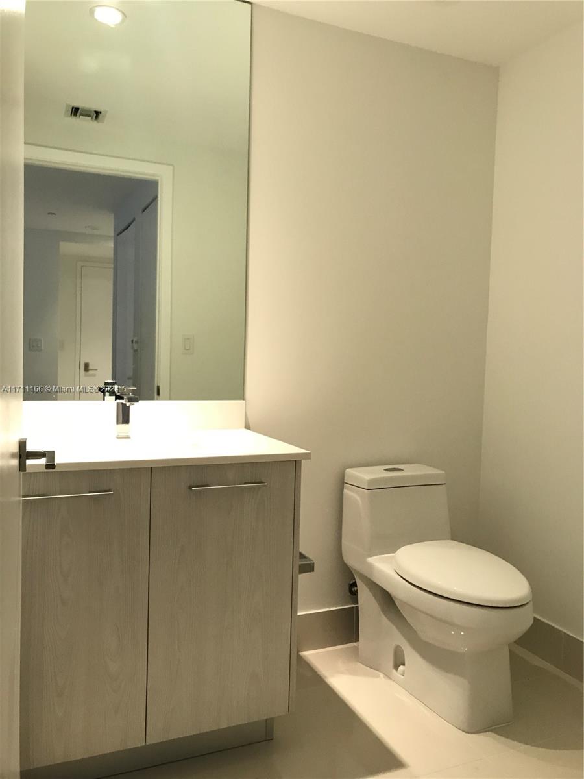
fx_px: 630
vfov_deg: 63.4
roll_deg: -1.2
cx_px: 292
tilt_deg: -2.4
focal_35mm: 28
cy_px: 390
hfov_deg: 49.7
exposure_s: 1/15
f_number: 1.8
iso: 50
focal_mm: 3.99
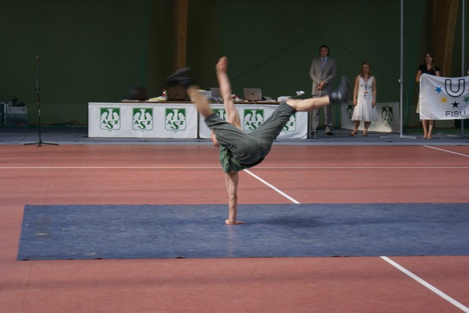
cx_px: 234
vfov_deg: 13.1
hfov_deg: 19.4
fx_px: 1369
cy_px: 156
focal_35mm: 105
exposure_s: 1/40
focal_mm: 70
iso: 200
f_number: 5.6
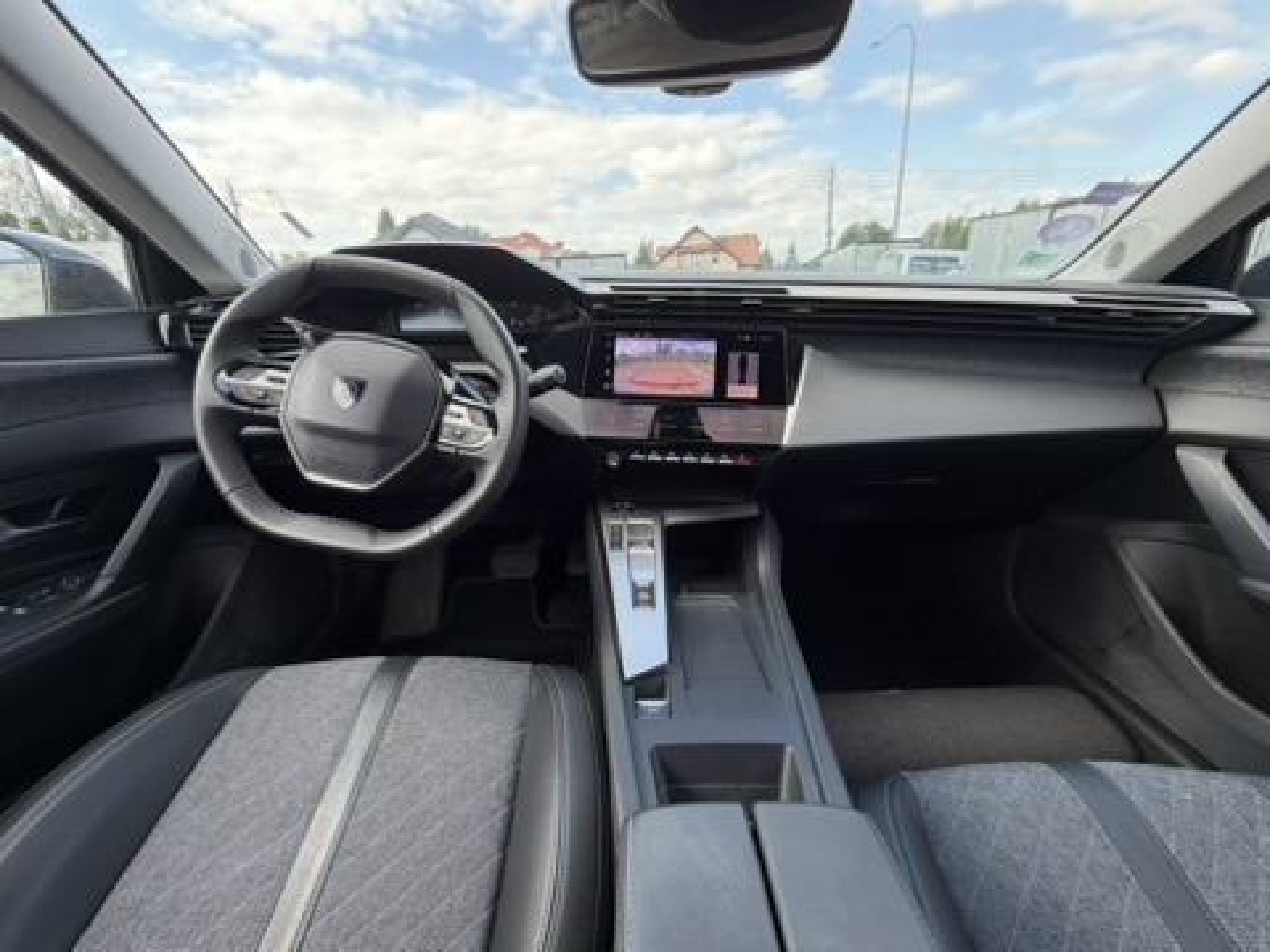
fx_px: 514
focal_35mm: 14
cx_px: 635
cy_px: 476
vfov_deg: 85.7
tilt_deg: -17.5
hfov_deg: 102.1
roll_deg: +3.8
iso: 40
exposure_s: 1/158
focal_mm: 2.22
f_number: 2.2
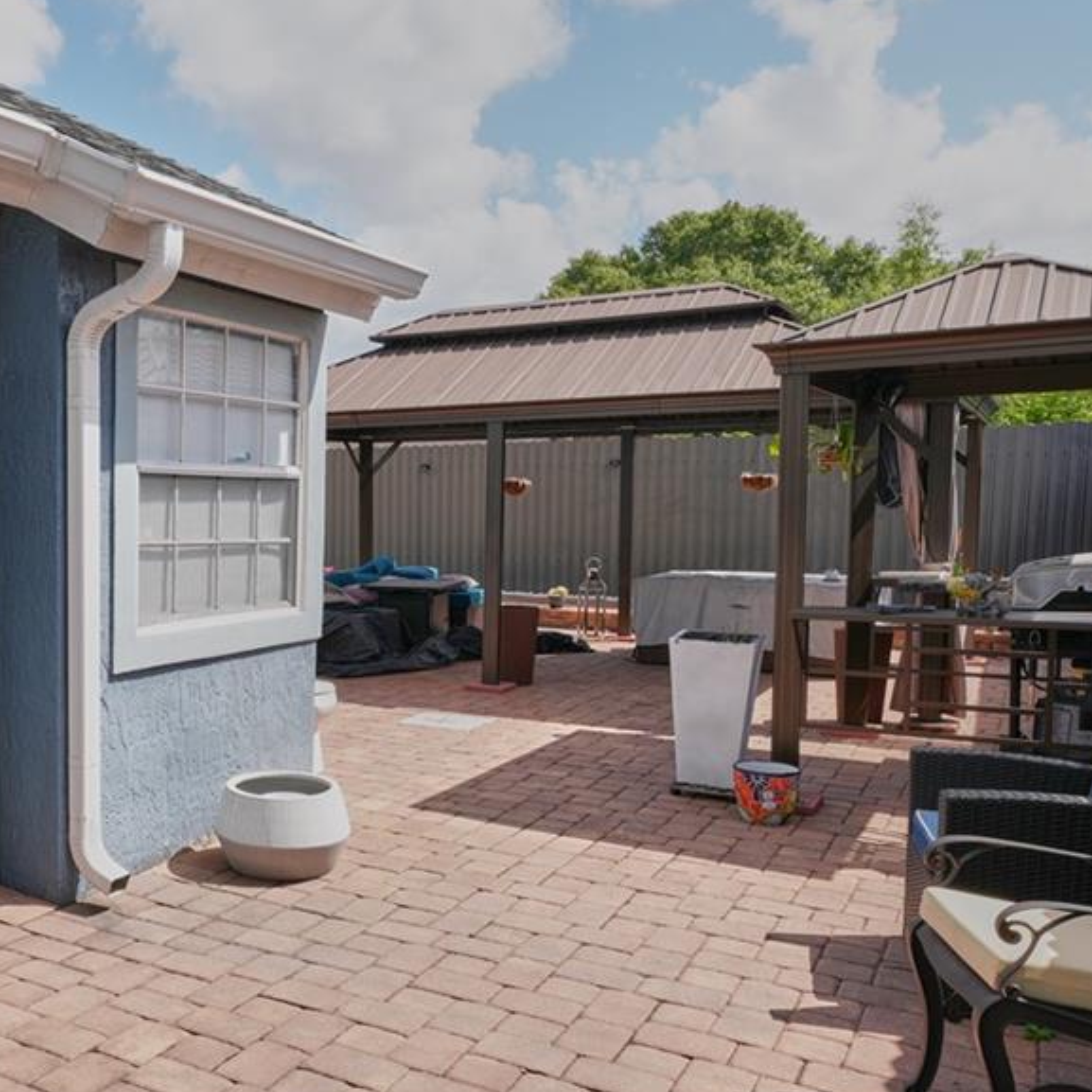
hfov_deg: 46.7
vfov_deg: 49.7
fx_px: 1178
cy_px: 606
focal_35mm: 33
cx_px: 197
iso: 100
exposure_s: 1/200
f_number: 7.1
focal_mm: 14
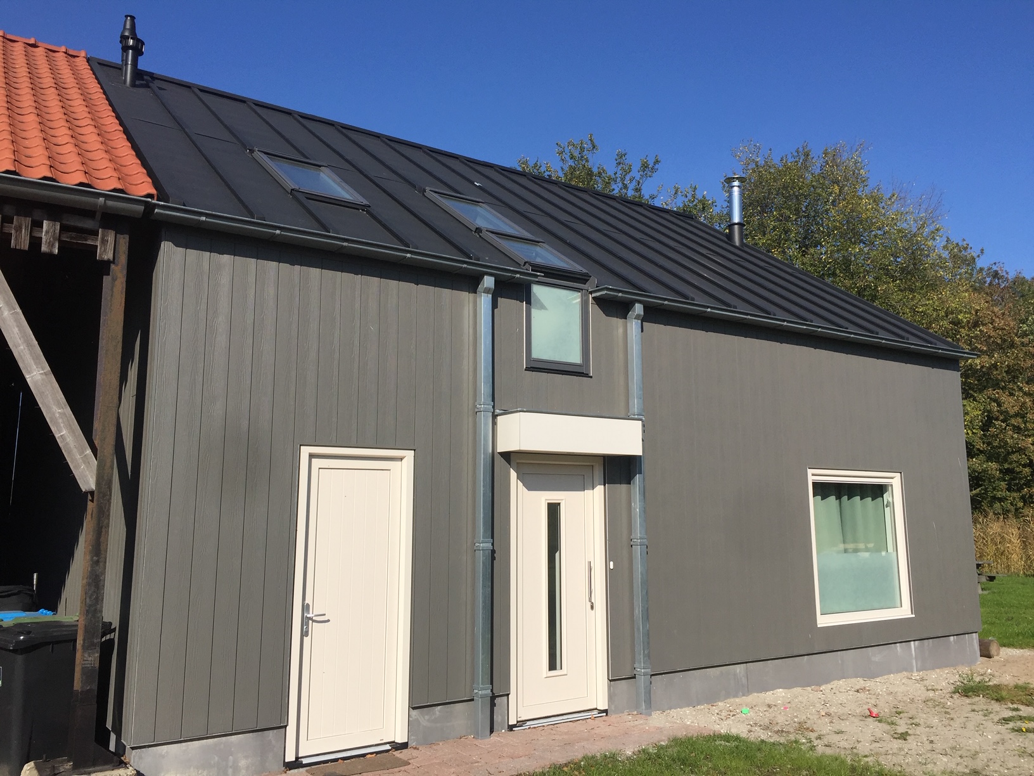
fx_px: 866
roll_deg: -0.5
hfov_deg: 61.7
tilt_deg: +8.7
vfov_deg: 48.2
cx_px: 517
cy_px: 388
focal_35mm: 29
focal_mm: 4.15
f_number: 2.2
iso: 32
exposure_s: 1/3300
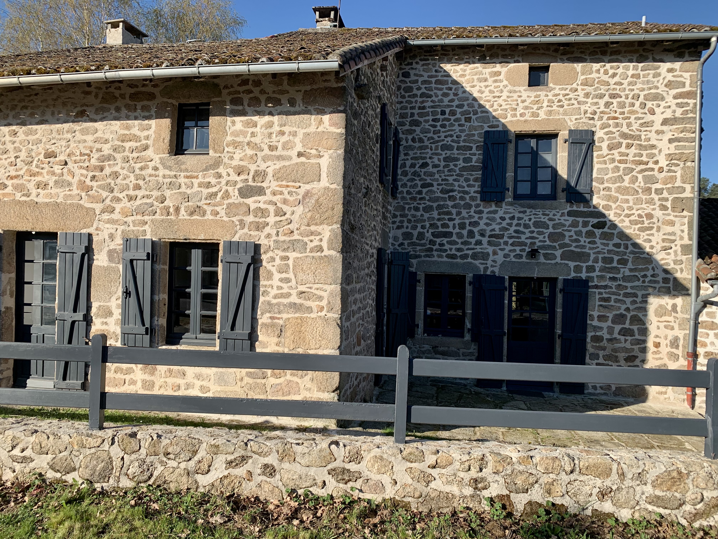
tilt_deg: +0.3
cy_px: 270
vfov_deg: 53.1
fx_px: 539
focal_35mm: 26
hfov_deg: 67.3
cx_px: 359
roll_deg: -2.1
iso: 25
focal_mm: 4.25
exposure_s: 1/1718
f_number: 1.8
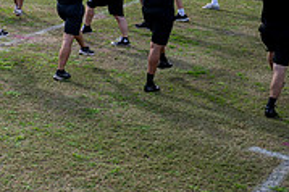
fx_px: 754
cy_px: -6
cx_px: -157
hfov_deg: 18.9
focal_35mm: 94
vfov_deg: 14.3
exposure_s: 1/1250
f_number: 2.8
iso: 125
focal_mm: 29
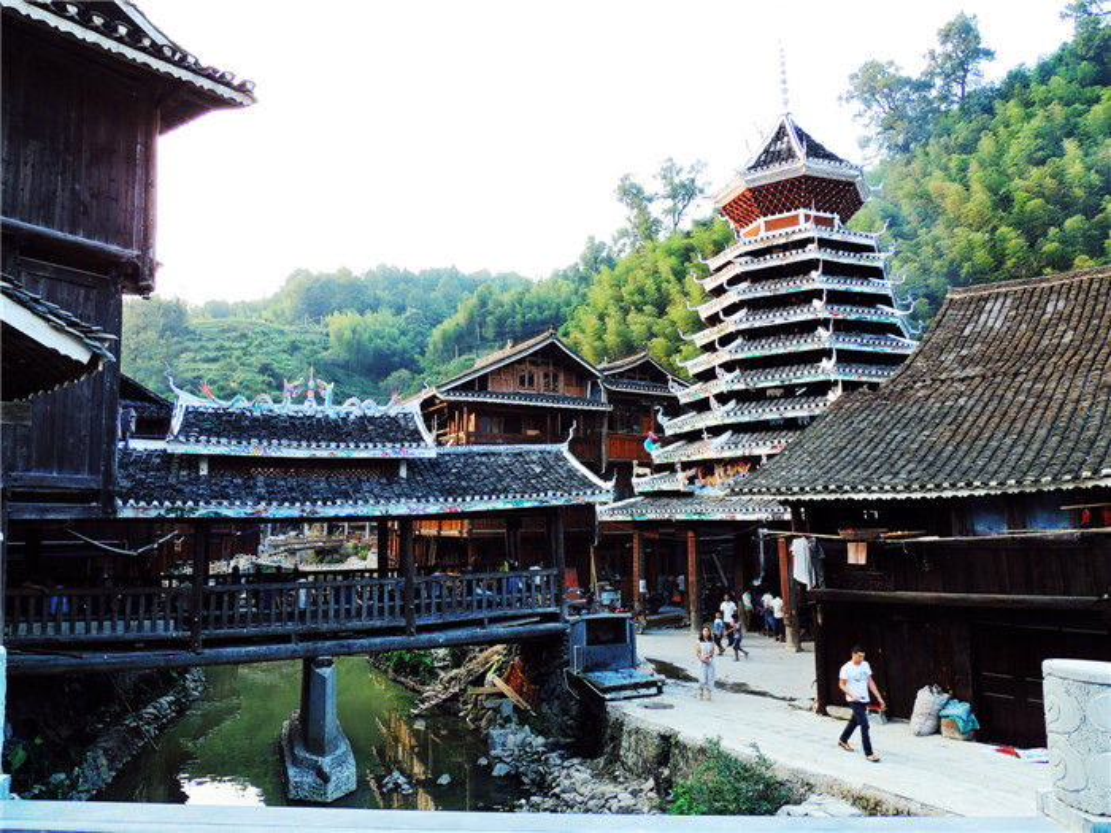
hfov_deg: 71.6
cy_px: 416
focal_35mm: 24
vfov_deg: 56.8
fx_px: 770
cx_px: 556
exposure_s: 1/30
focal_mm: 4.3
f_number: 4.7
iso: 110
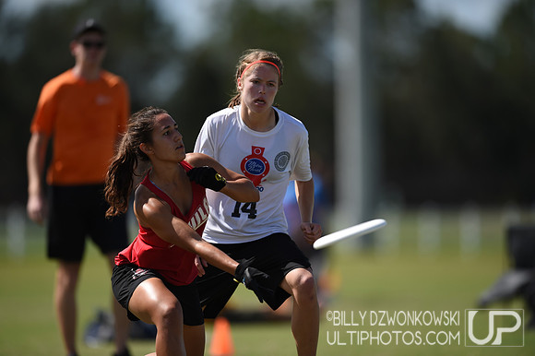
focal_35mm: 400
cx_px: 268
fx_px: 5941
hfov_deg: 5.2
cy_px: 178
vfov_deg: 3.4
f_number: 2.8
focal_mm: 400
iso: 200
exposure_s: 1/5000
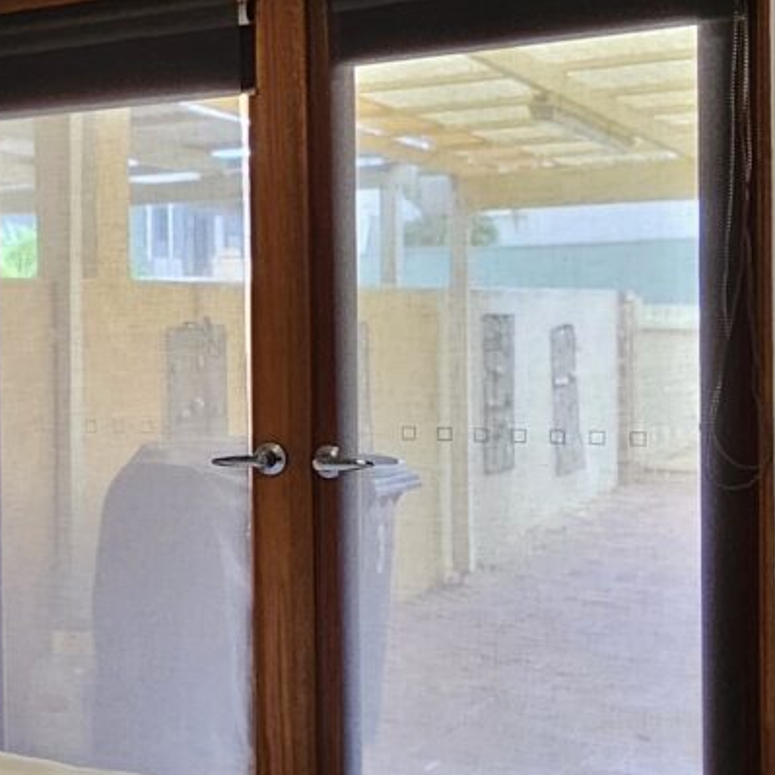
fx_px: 1494
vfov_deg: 29.1
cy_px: 371
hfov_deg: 24.6
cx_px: -278
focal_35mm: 59
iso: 200
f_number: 2.2
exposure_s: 1/50
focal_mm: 2.2
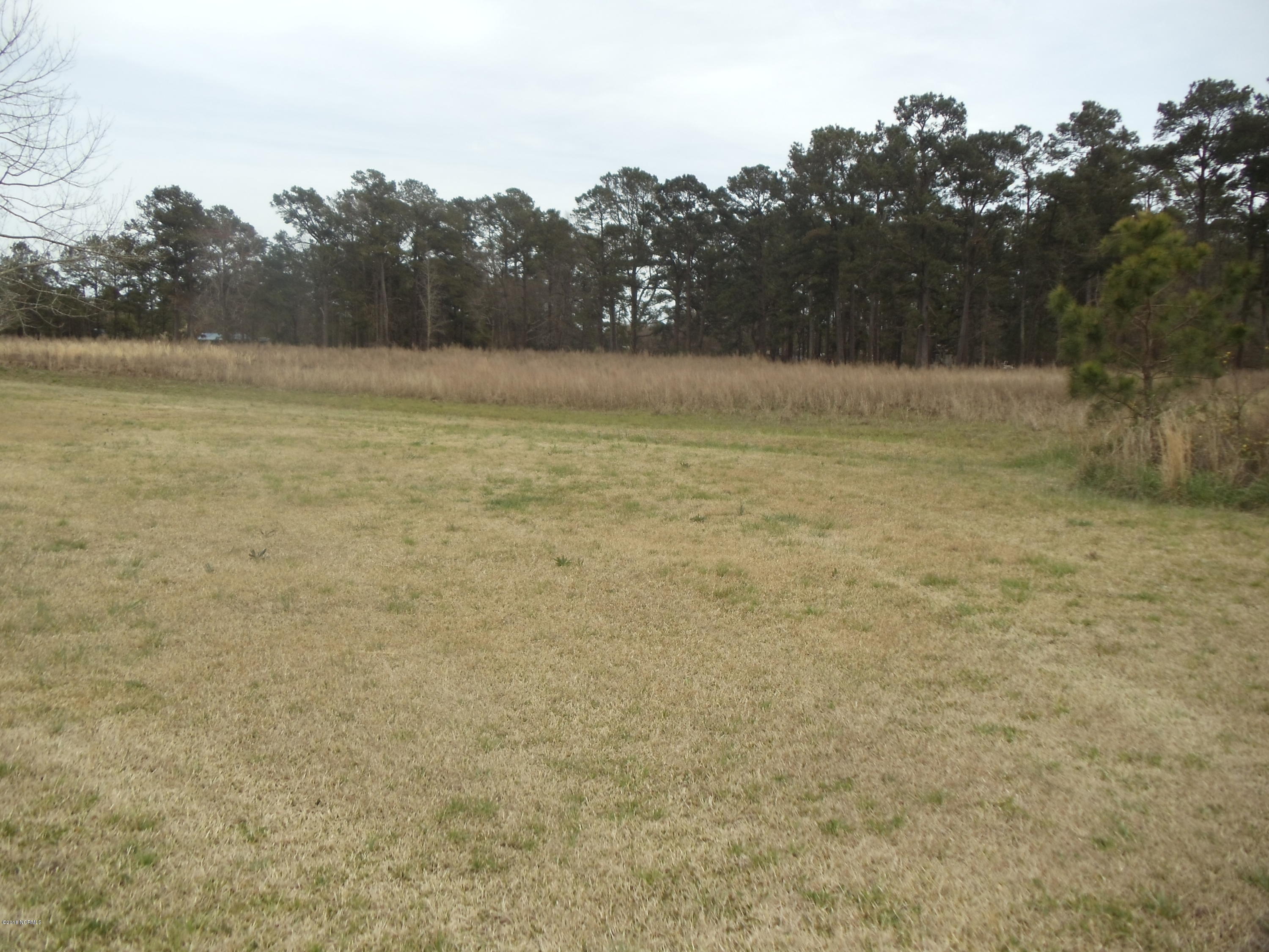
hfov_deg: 42.9
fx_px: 1613
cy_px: 476
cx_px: 634
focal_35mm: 44
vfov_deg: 32.9
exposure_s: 1/160
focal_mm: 6
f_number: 7.1
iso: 80
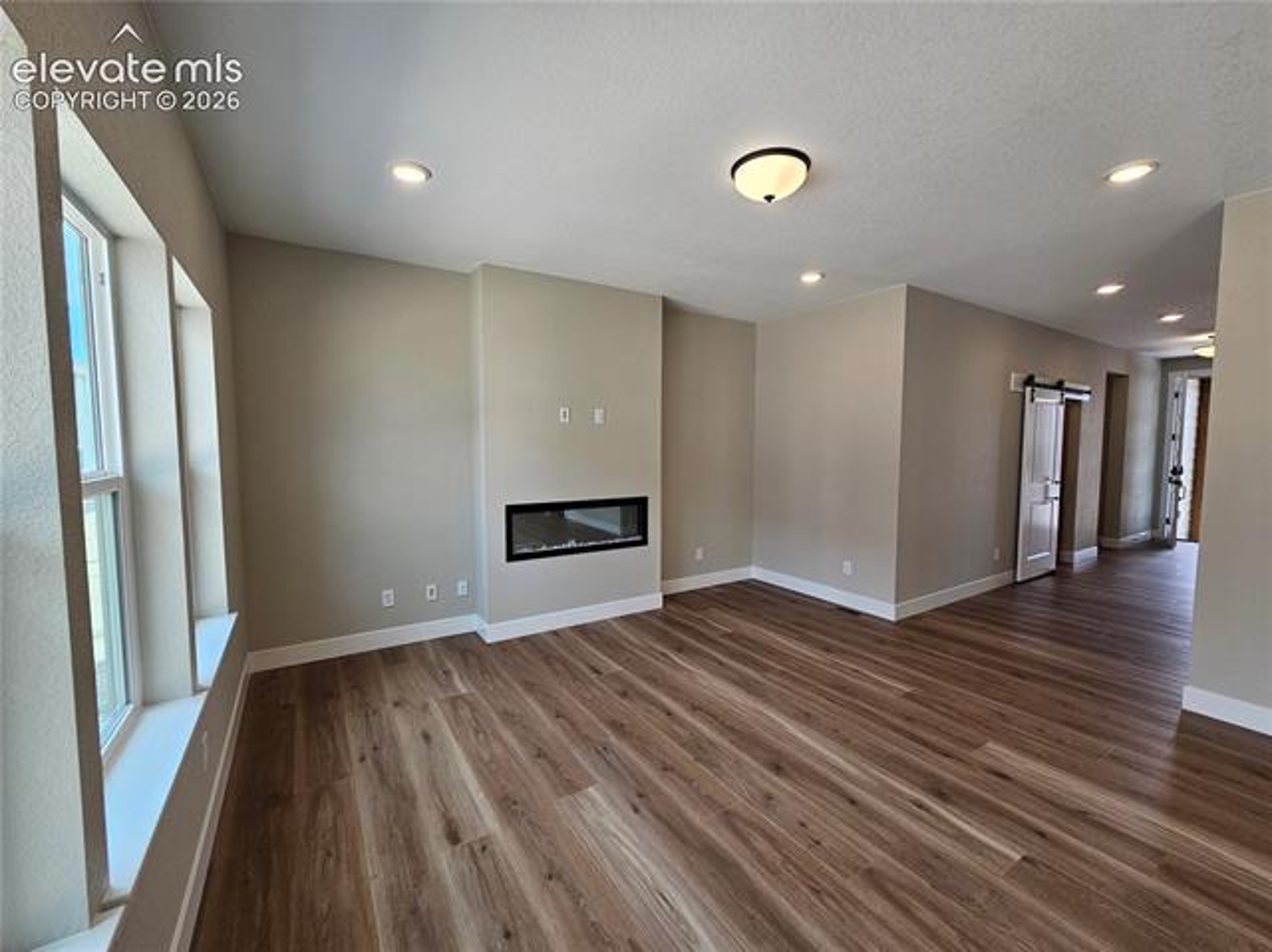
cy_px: 476
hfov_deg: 106.2
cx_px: 636
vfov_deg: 89.8
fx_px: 477
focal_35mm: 13
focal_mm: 2.2
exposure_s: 1/120
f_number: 2.2
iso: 64
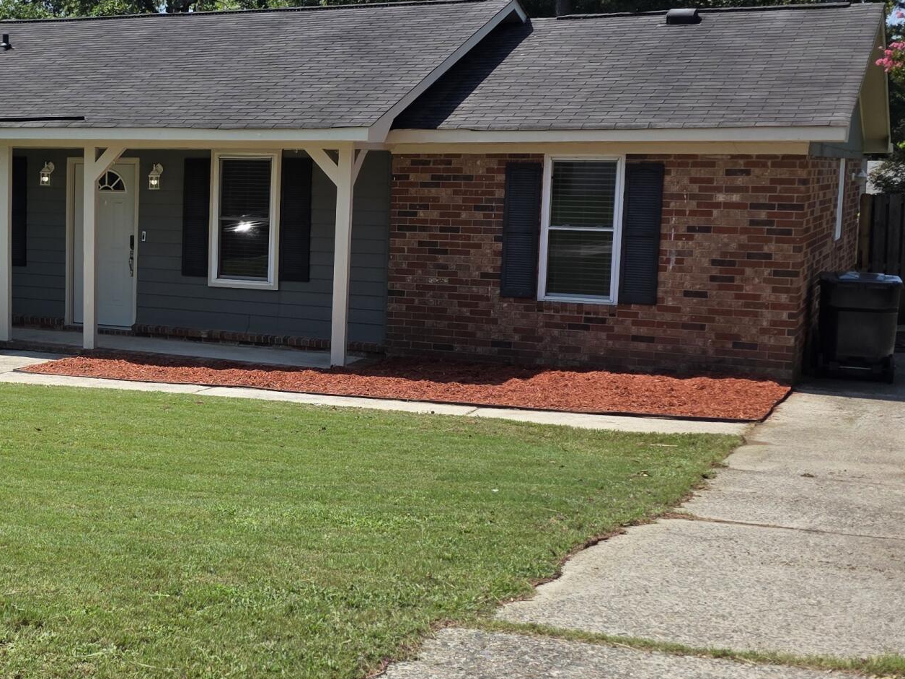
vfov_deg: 26.5
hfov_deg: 32.7
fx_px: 1438
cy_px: 316
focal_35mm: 55
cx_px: 50
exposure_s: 1/4766
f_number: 1.7
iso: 80
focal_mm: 6.3
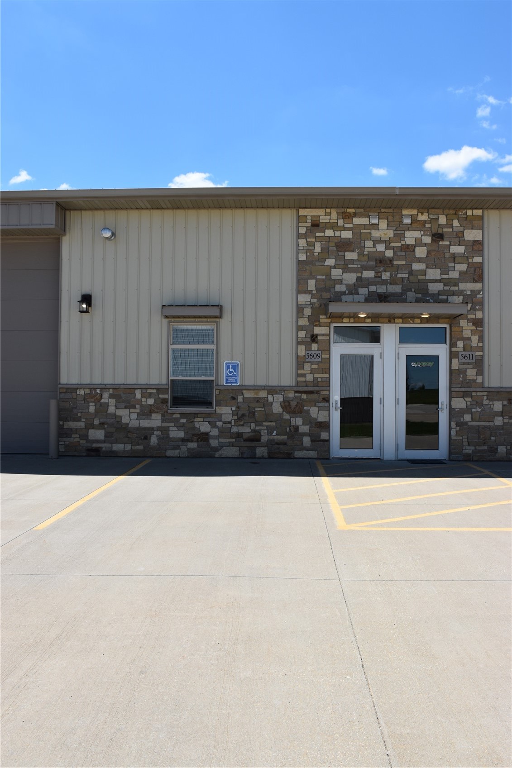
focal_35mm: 30
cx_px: 256
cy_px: 384
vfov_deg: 61.9
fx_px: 640
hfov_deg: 43.6
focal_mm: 20
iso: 200
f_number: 10
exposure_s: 1/400
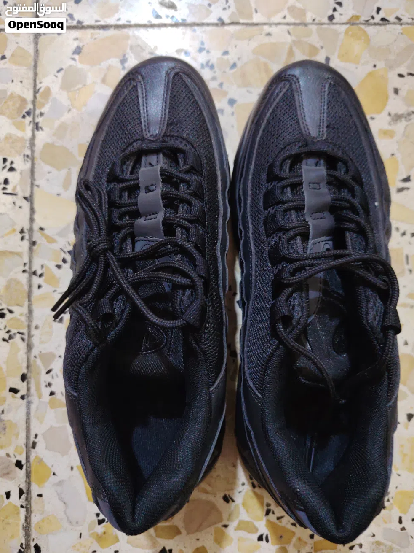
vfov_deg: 69.4
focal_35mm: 25
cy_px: 280
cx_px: 211
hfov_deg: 54.9
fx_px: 399
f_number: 1.75
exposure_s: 1/16.7
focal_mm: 5.25
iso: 934
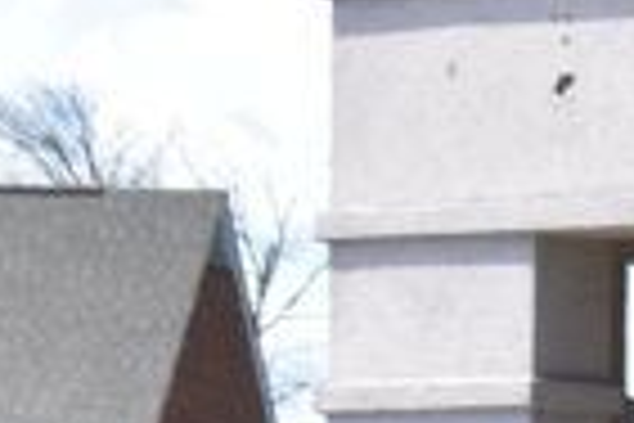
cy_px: 940
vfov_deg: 3.1
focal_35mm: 436
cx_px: 2131
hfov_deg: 4.5
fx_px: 7678
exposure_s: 1/320
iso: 400
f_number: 10
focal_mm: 40
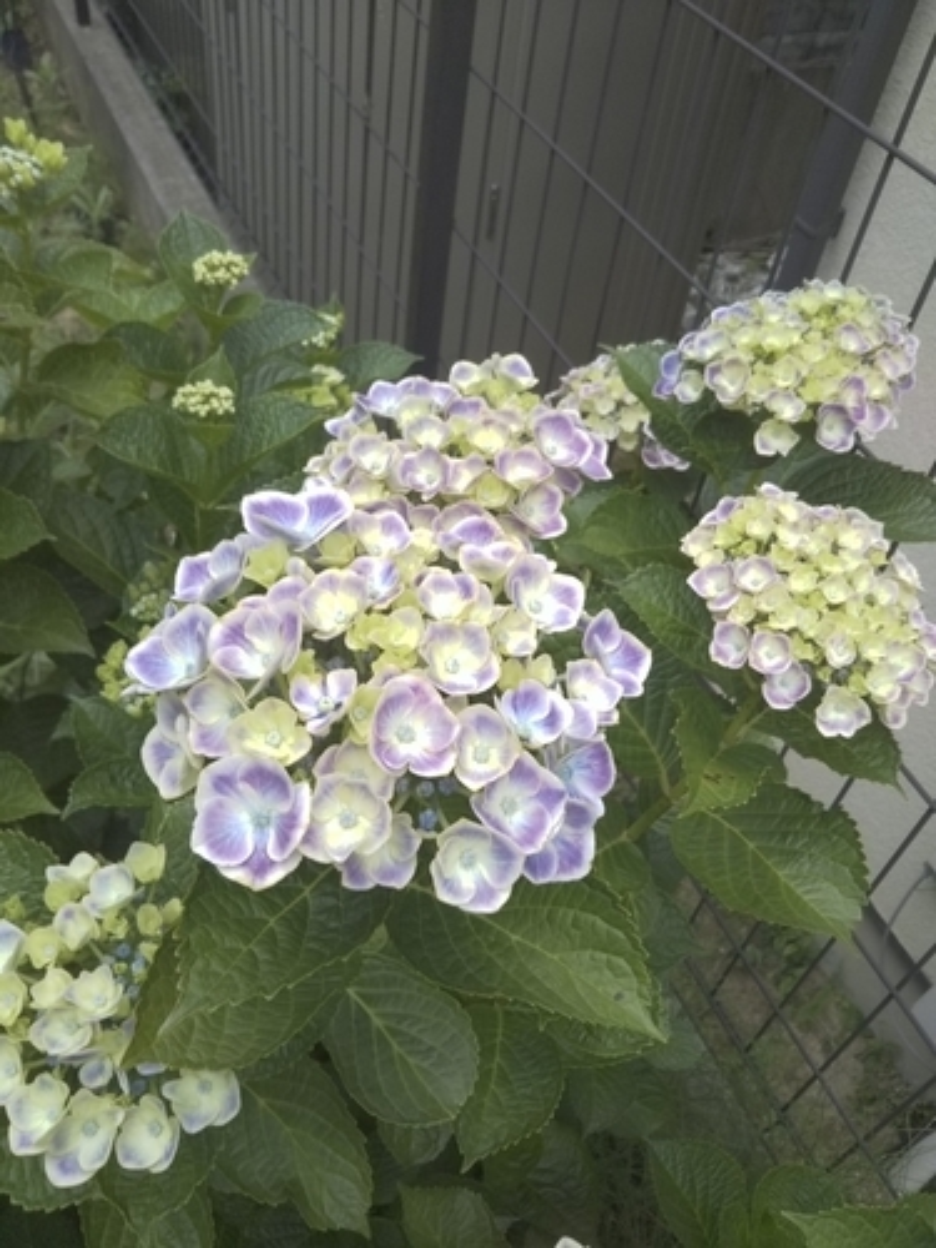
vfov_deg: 60.0
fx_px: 1082
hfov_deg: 46.8
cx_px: 468
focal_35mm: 30
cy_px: 624
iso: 100
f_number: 2.2
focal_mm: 4
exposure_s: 1/60
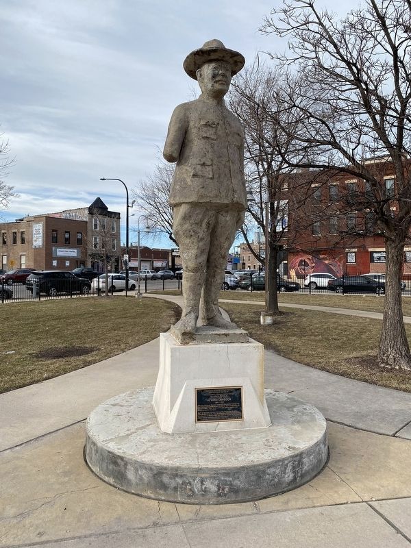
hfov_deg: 53.1
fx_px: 412
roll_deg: -0.7
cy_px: 274
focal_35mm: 26
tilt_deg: +1.3
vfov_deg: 67.3
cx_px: 206
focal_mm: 4.25
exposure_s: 1/1608
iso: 32
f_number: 1.8
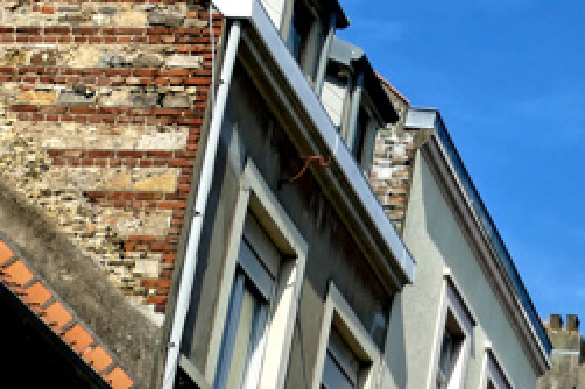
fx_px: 2517
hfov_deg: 12.3
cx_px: 995
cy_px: 358
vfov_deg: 8.8
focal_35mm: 155
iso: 125
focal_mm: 13.7
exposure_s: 1/1600
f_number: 4.5
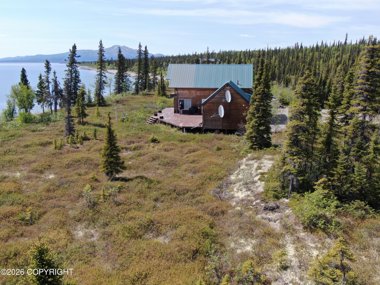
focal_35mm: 33
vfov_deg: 42.9
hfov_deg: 55.4
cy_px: 142
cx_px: 190
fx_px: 362
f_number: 3.2
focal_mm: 5.69
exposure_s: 1/800
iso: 100
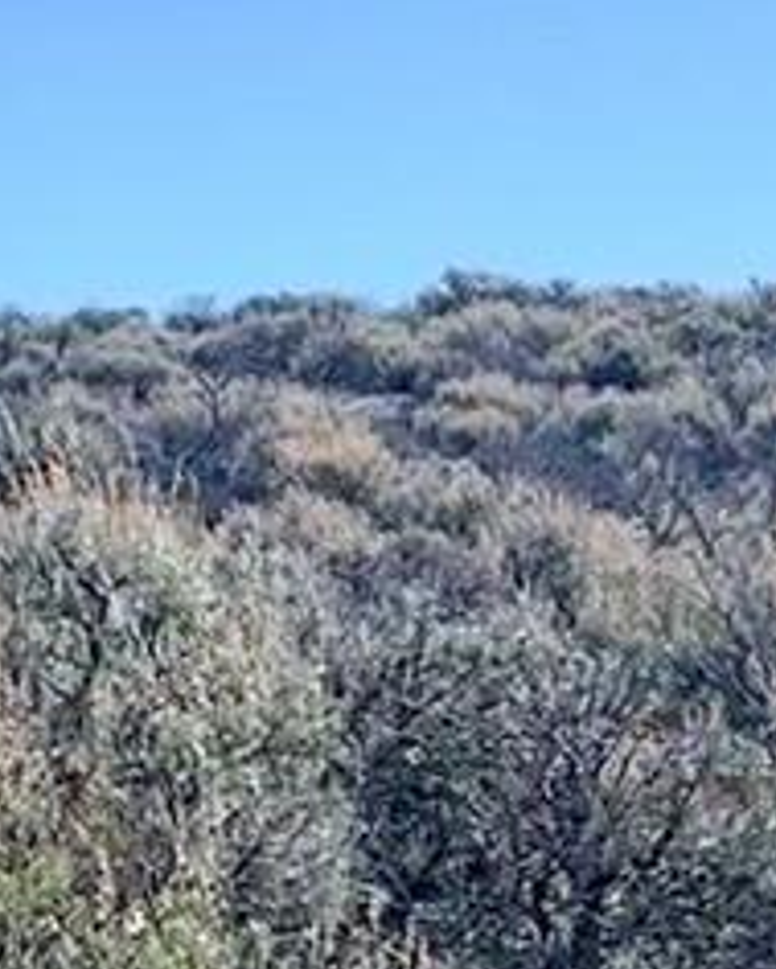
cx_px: -546
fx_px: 3156
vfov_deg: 16.2
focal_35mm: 110
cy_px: 1363
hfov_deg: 12.9
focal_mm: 5.96
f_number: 1.6
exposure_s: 1/3788
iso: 50
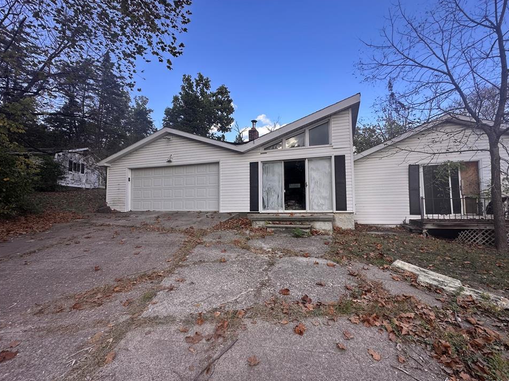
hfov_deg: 98.1
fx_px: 221
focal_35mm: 15
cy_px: 193
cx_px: 265
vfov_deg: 81.7
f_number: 2.2
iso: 40
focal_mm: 2.22
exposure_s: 1/445
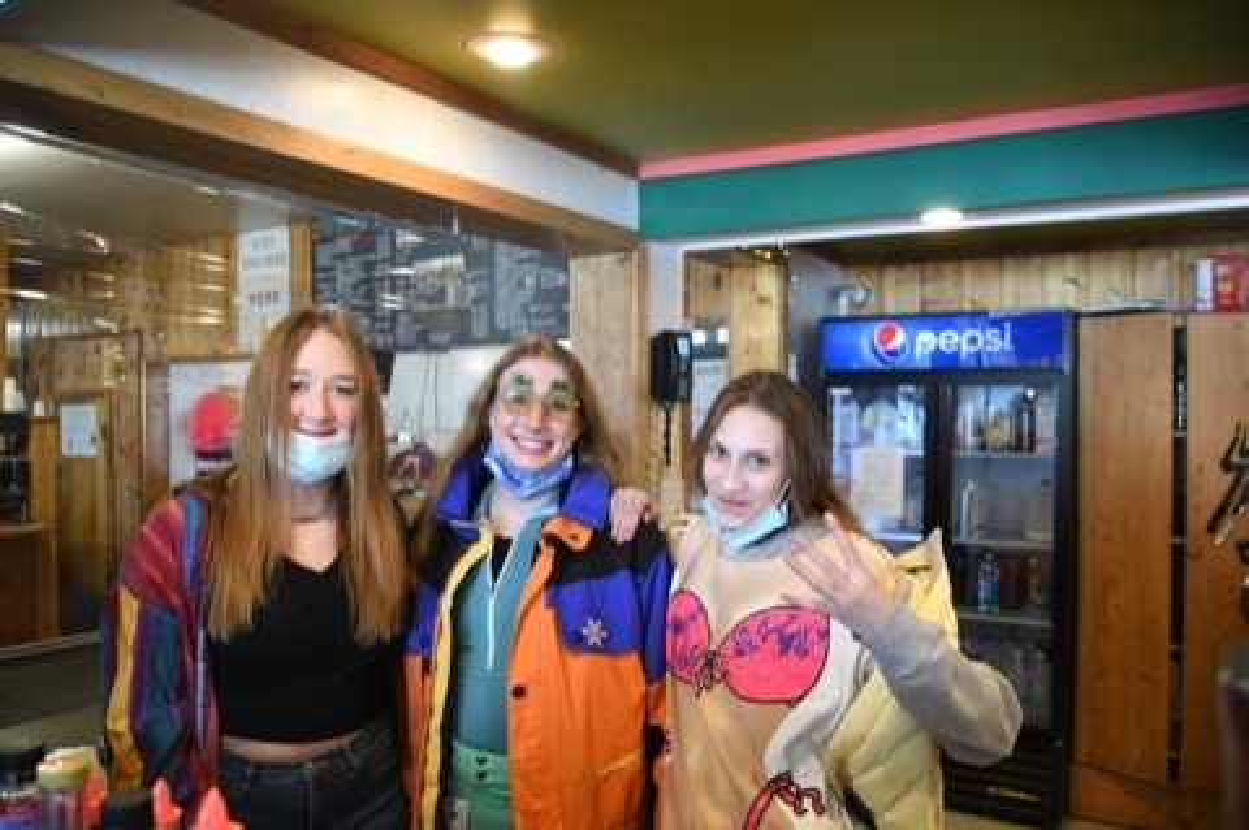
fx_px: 936
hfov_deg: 67.4
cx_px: 624
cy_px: 415
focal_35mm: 27
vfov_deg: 47.8
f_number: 4
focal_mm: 18
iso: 1000
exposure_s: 1/100
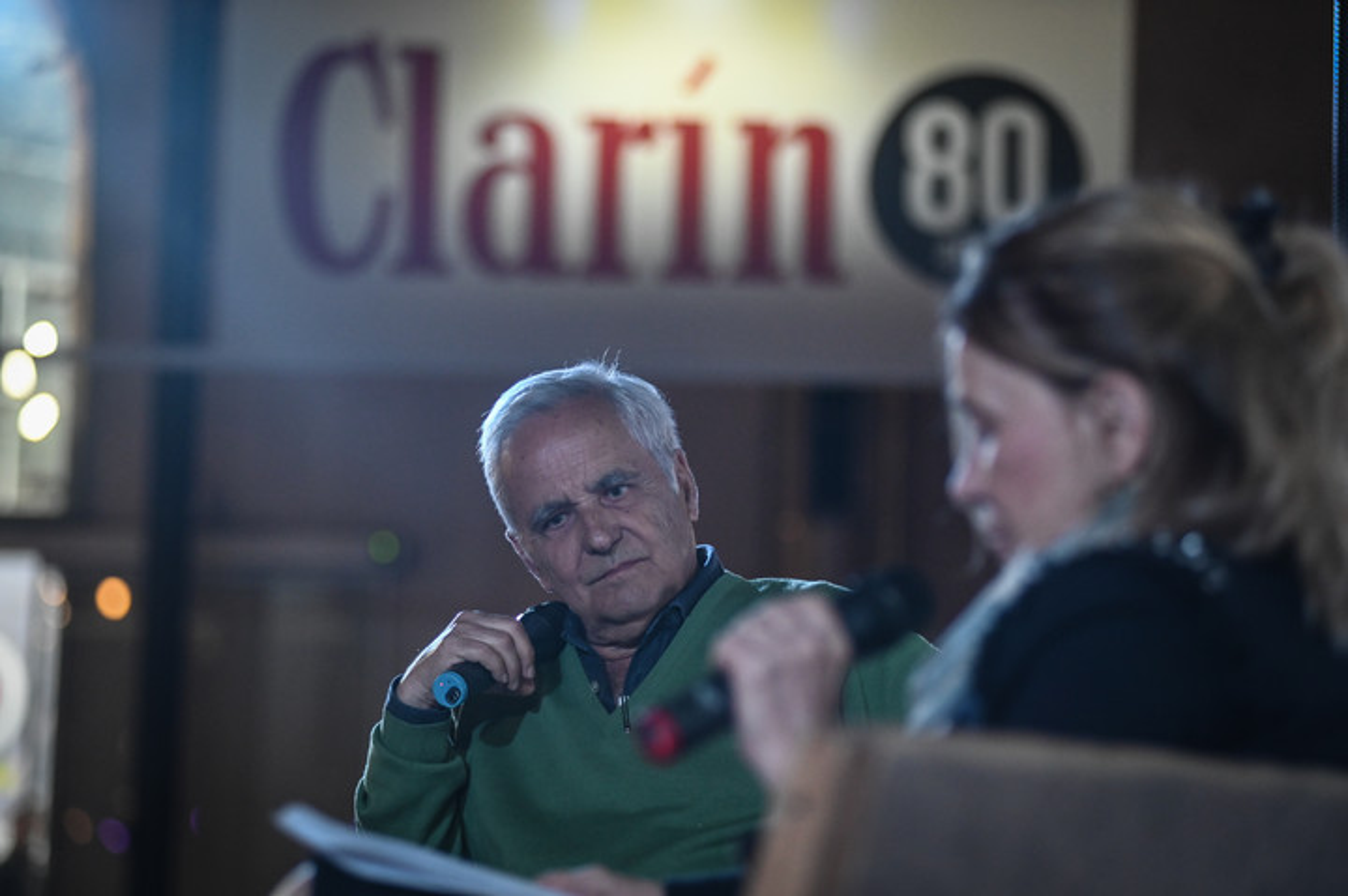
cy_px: 448
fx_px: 4191
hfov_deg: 18.3
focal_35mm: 112
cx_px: 674
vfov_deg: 12.2
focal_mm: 112
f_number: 2.8
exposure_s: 1/500
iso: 3200
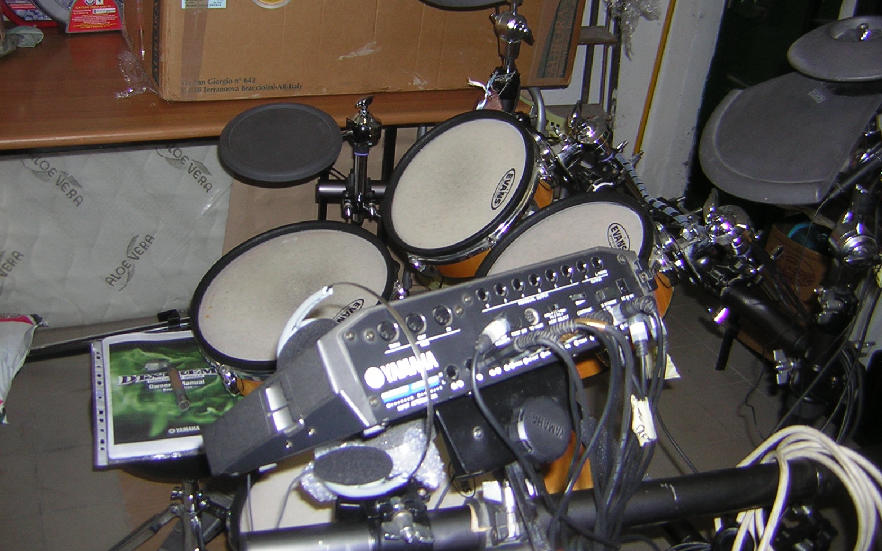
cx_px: 444
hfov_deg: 50.4
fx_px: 937
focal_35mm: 39
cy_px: 227
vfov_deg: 32.7
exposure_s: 1/60.1
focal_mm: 4.7
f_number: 2.6
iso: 50
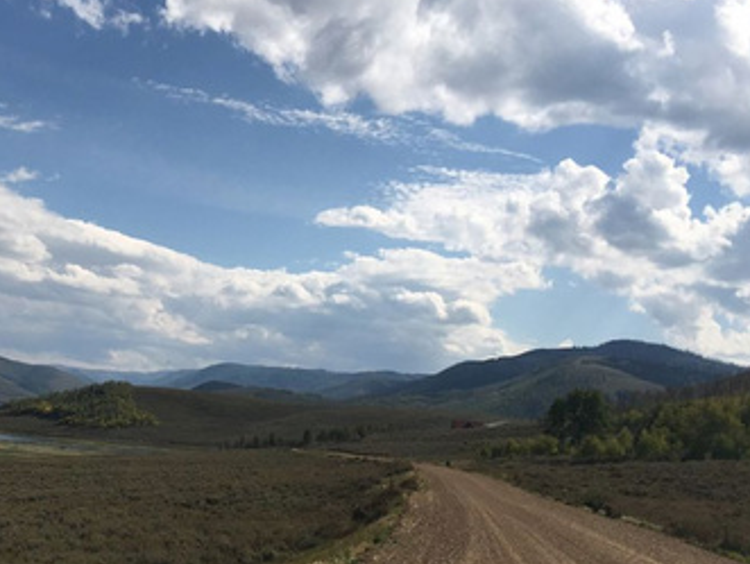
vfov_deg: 26.1
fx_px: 1215
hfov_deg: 33.5
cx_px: 177
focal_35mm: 56
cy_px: 333
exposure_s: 1/4049
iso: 25
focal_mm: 4.15
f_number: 2.2
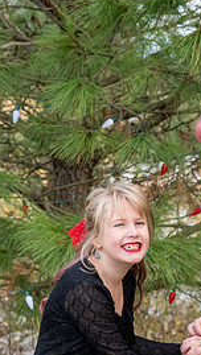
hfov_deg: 9.6
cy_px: 292
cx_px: 186
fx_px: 1190
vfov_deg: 16.9
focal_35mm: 126
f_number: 5
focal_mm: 48
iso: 400
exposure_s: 1/320
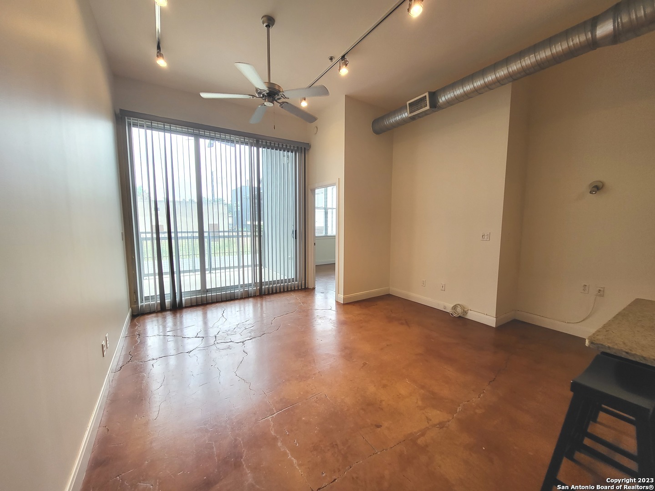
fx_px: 246
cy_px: 246
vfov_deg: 89.9
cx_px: 328
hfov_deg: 106.2
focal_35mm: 13
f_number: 2.2
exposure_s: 1/60
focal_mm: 1.74
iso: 80
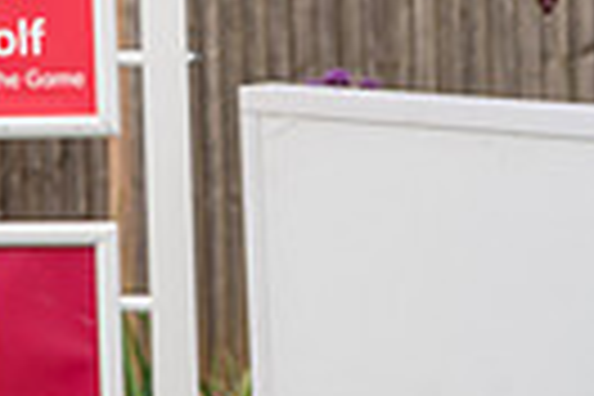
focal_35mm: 206
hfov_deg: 9.2
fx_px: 3399
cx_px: -702
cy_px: -216
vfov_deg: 6.6
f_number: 7.1
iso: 320
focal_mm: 47
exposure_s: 1/100
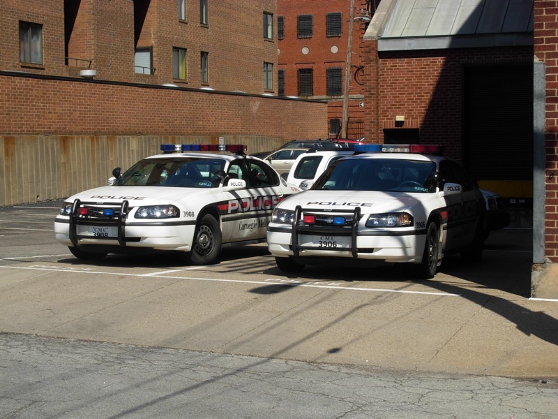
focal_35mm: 70
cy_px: 210
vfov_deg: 21.0
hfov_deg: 27.8
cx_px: 279
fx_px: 1128
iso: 79
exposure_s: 1/483
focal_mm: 11.5
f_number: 6
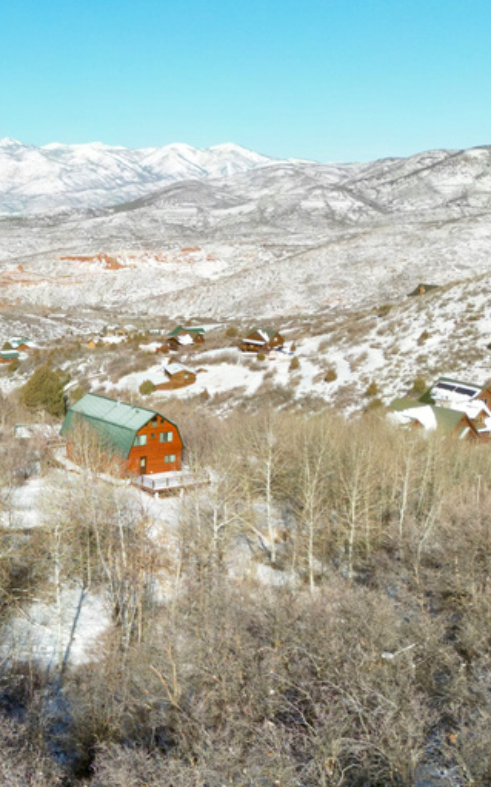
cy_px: 397
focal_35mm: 51
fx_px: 1093
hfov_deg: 24.0
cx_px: -23
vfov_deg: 39.6
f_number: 1.7
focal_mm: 6.72
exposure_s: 1/3000
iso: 130
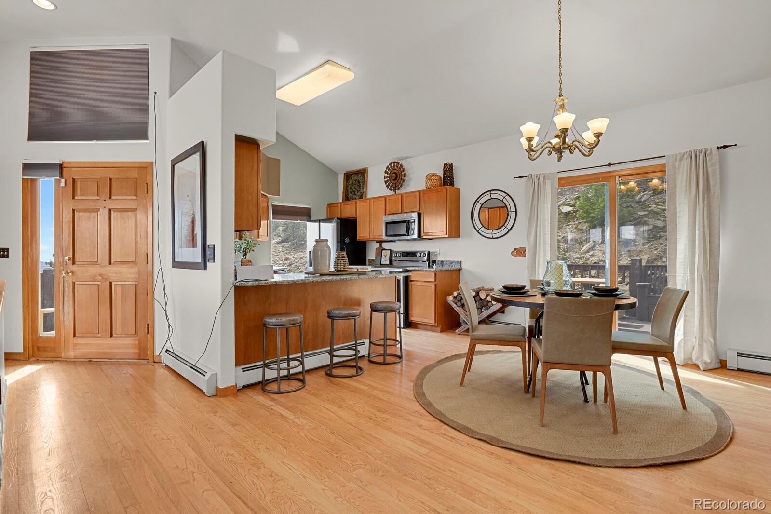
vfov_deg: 70.4
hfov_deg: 93.3
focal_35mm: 17
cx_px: 386
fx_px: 364
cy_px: 257
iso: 4000
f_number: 8
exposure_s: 1/20
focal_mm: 17
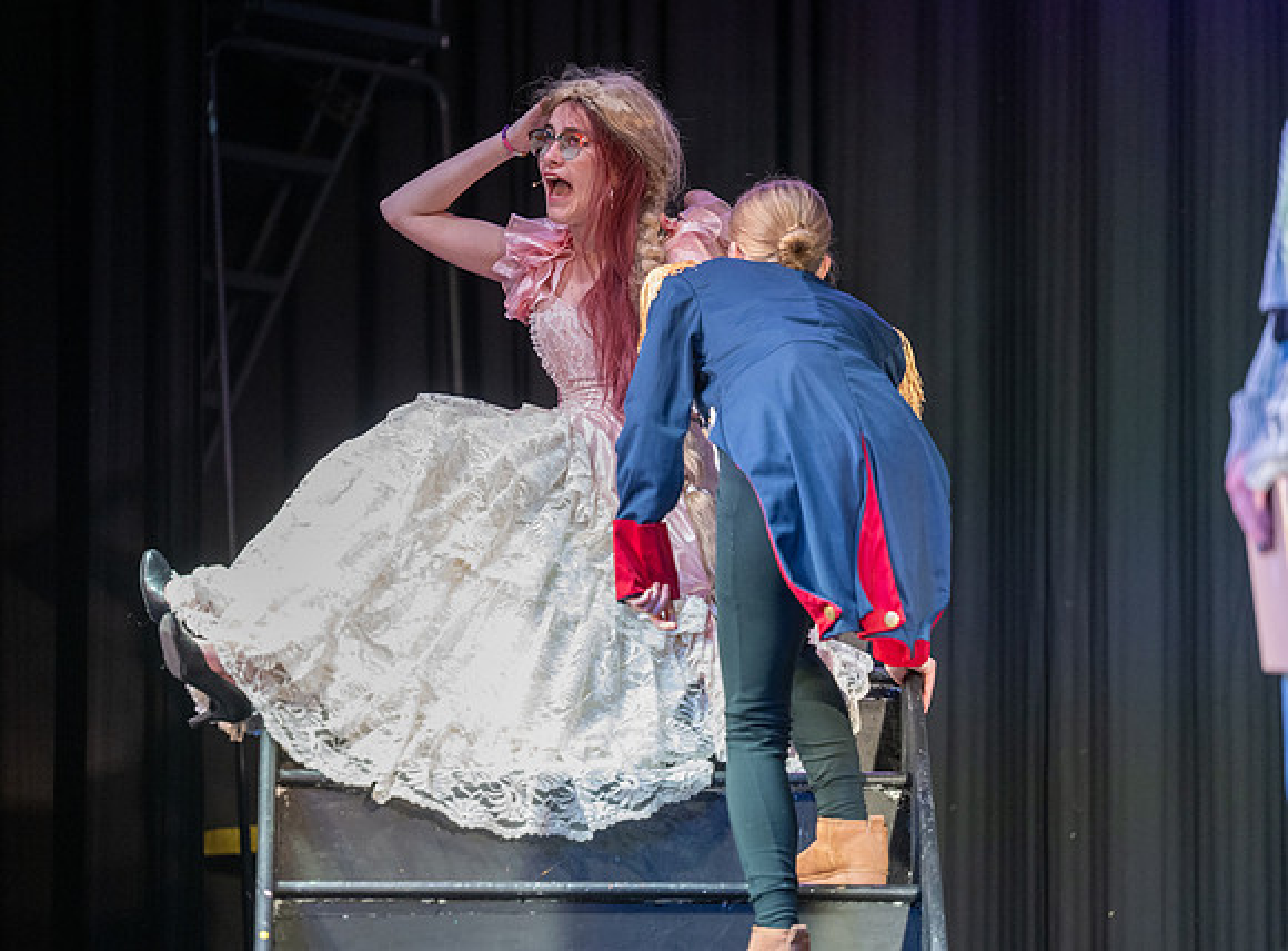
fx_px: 7391
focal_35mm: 200
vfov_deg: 7.4
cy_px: 446
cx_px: 621
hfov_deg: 10.0
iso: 2500
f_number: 2.8
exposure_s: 1/250
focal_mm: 165
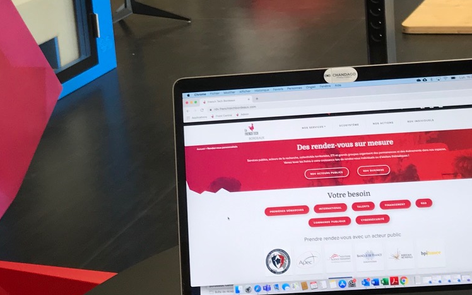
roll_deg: +5.3
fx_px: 1029
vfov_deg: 16.1
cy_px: 32
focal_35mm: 80
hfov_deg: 25.8
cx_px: 260
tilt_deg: -12.5
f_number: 1.8
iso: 32
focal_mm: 3.99
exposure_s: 1/50
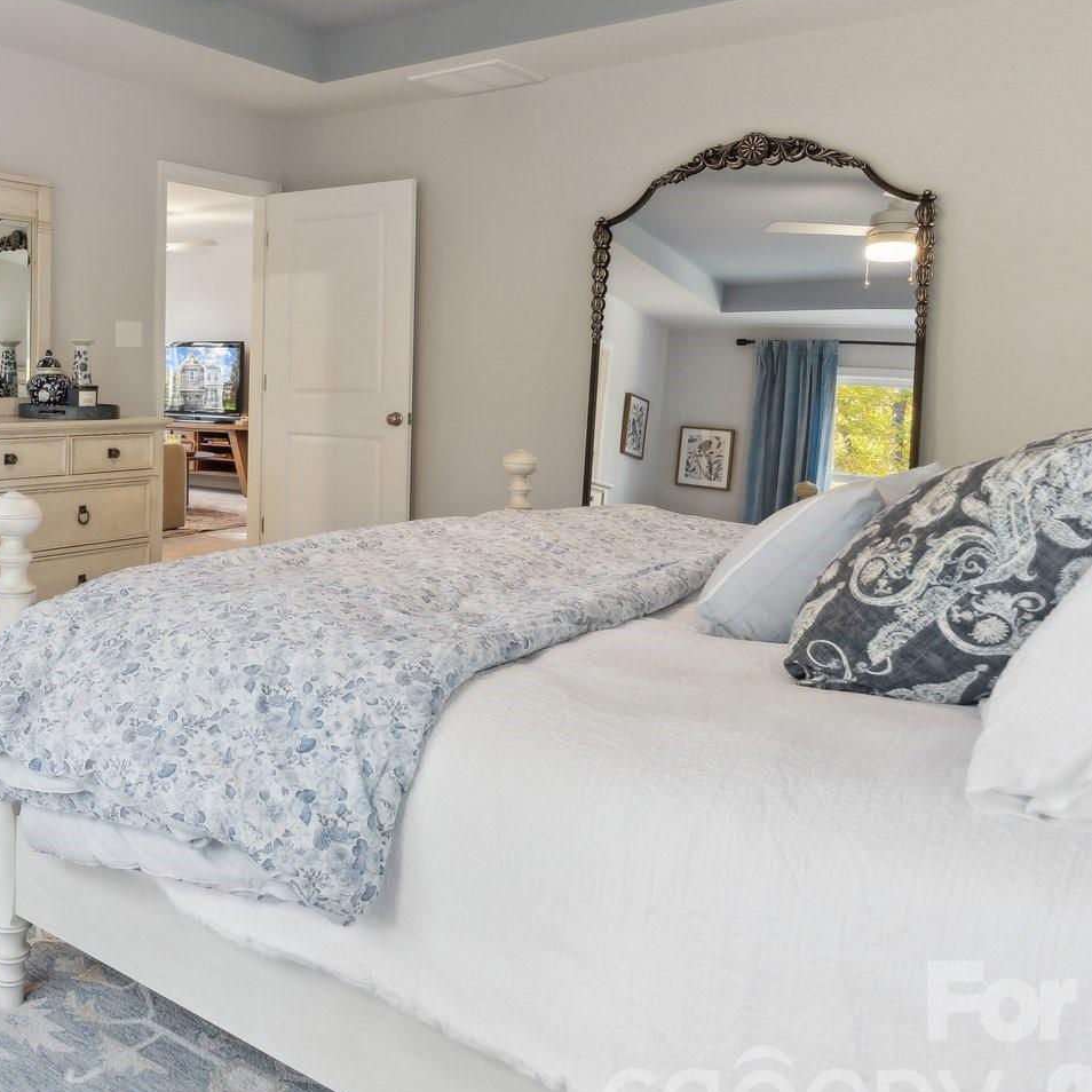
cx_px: 120
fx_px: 1106
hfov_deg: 47.5
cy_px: 405
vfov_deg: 51.9
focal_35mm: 31
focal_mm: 17
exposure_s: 1/6
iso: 250
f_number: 7.1
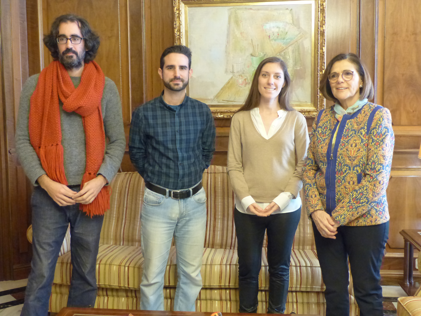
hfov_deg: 44.8
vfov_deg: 34.3
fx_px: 511
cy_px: 158
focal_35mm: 42
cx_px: 210
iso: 800
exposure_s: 1/40
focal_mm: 7.6
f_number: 2.8
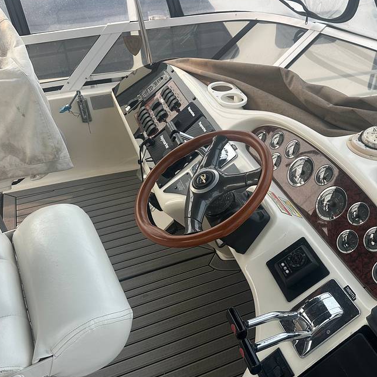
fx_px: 407
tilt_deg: -39.1
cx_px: 248
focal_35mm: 33
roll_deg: -4.6
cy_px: 212
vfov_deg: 49.6
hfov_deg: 49.0
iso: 80
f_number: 1.78
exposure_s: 1/1256
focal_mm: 6.86
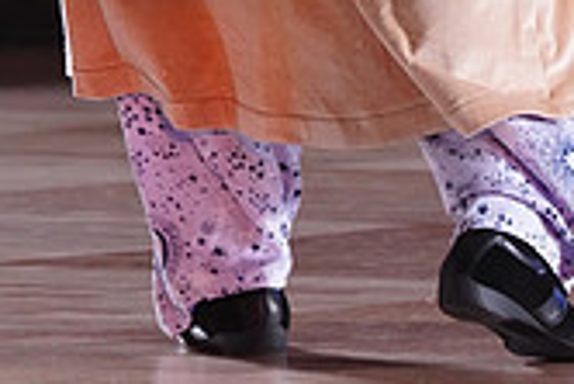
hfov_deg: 2.9
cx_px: 583
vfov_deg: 2.0
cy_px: -384
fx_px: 11155
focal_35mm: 699
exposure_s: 1/400
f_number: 4
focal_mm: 200
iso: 3200
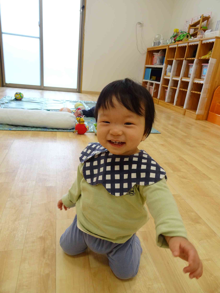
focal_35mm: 24
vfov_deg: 71.6
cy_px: 146
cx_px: 110
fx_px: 203
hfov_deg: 56.8
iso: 125
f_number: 3.5
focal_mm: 4.1
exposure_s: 1/80
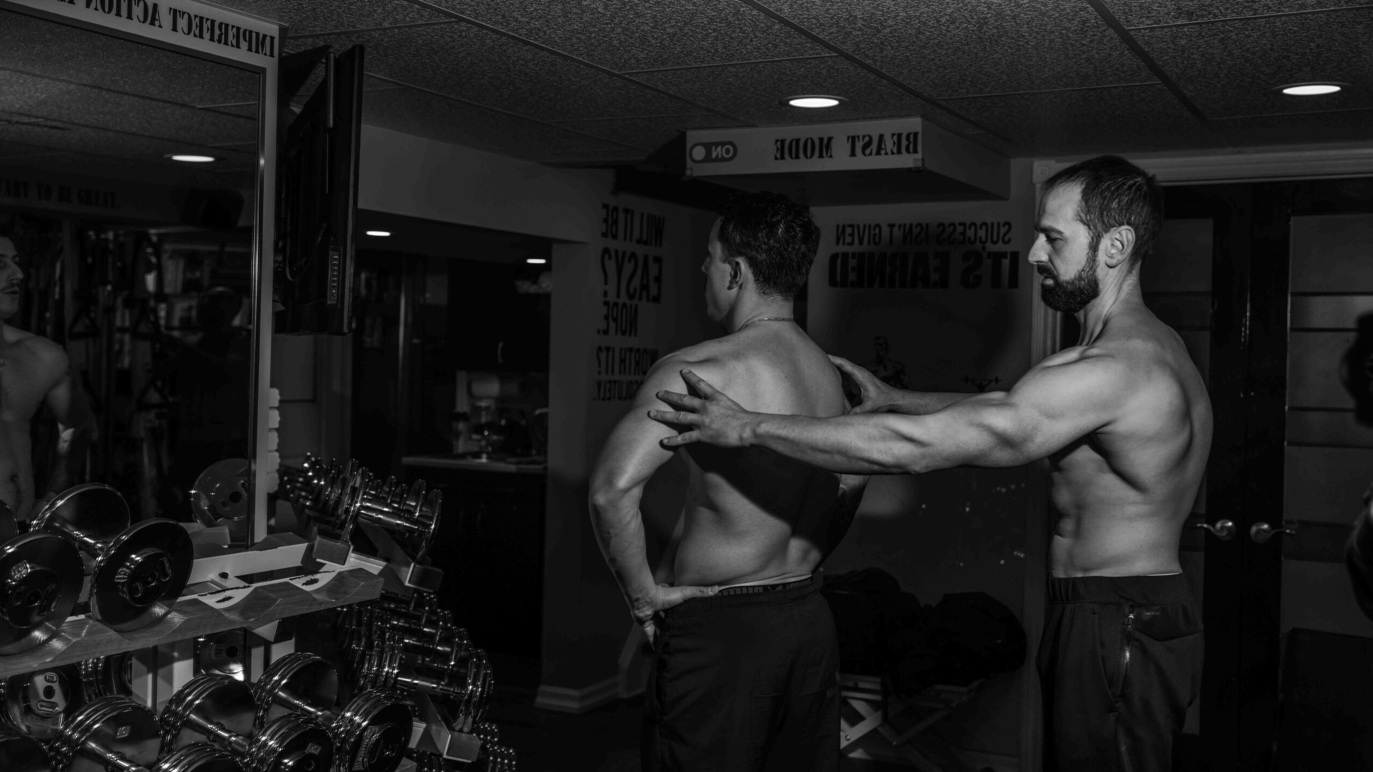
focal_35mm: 38
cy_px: 373
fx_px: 1383
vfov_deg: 31.2
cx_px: 686
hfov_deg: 52.8
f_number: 2.8
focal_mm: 36
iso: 50
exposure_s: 1/500
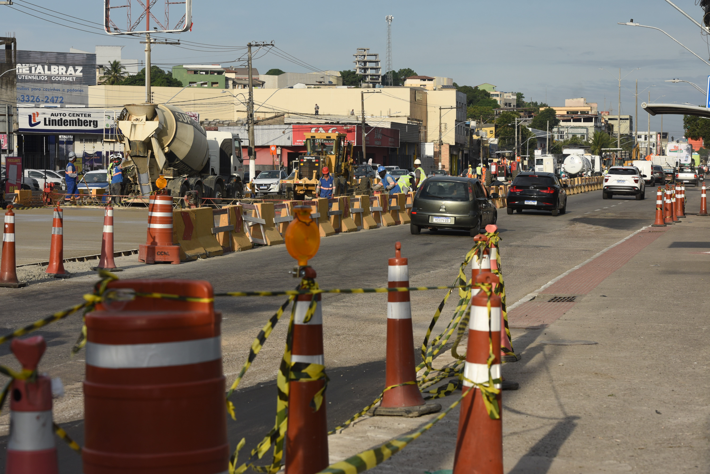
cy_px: 237
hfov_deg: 22.1
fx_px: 1815
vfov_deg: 14.9
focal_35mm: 92
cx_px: 355
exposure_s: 1/1000
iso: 500
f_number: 10
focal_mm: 92
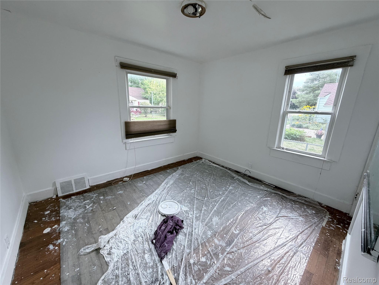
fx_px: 153
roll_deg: -0.9
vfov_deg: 85.7
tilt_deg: -13.5
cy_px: 142
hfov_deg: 102.1
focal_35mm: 14
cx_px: 190
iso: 160
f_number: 2.2
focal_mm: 2.22
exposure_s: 1/121
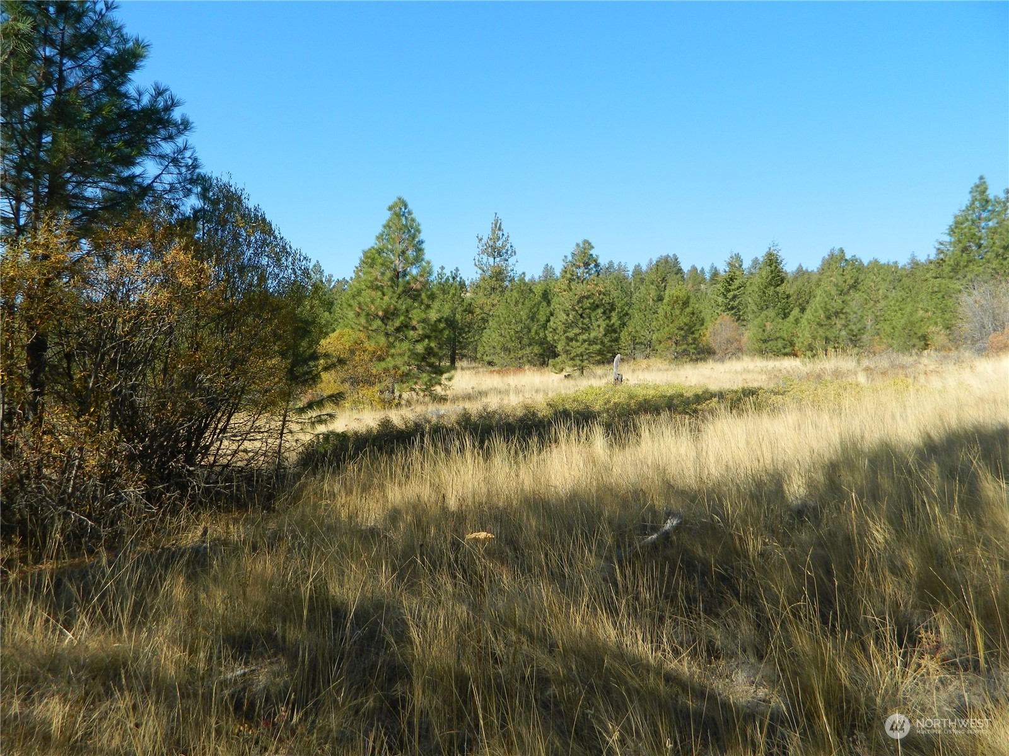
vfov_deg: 54.9
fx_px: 729
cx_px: 504
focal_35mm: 25
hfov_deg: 69.4
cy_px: 378
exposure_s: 1/800
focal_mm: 4.5
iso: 80
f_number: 3.1
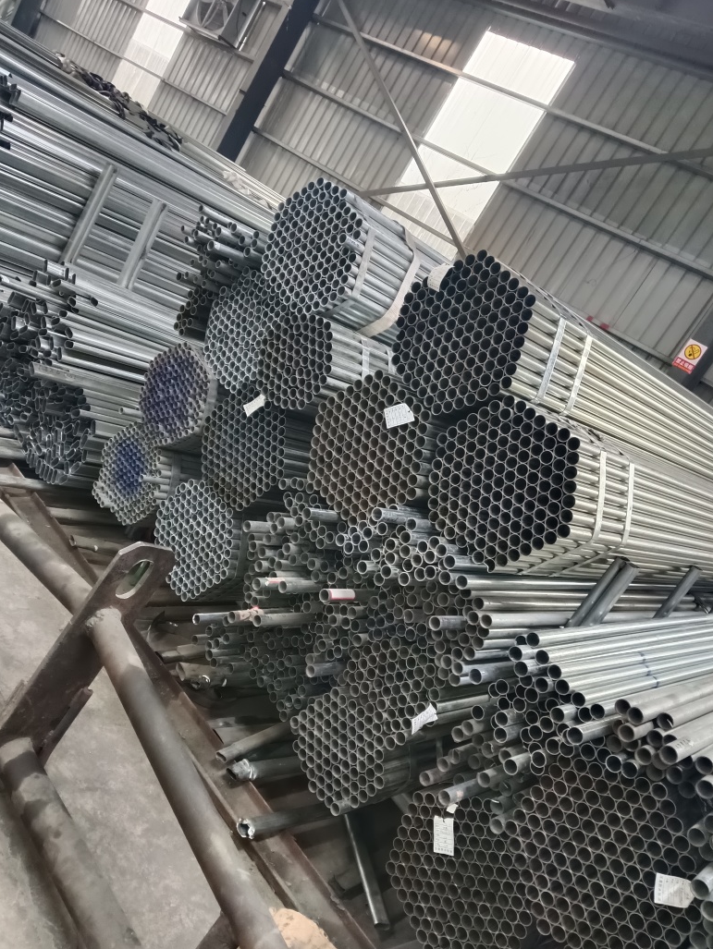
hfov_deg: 51.4
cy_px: 468
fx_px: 741
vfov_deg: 65.3
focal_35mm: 27
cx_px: 352
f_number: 1.8
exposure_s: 1/33.3
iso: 1642
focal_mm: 4.05
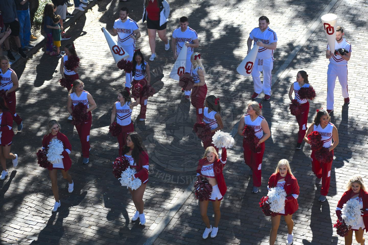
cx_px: 184
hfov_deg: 19.5
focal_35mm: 105
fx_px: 1073
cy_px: 122
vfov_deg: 13.0
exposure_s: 1/320
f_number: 4.5
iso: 100
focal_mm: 70
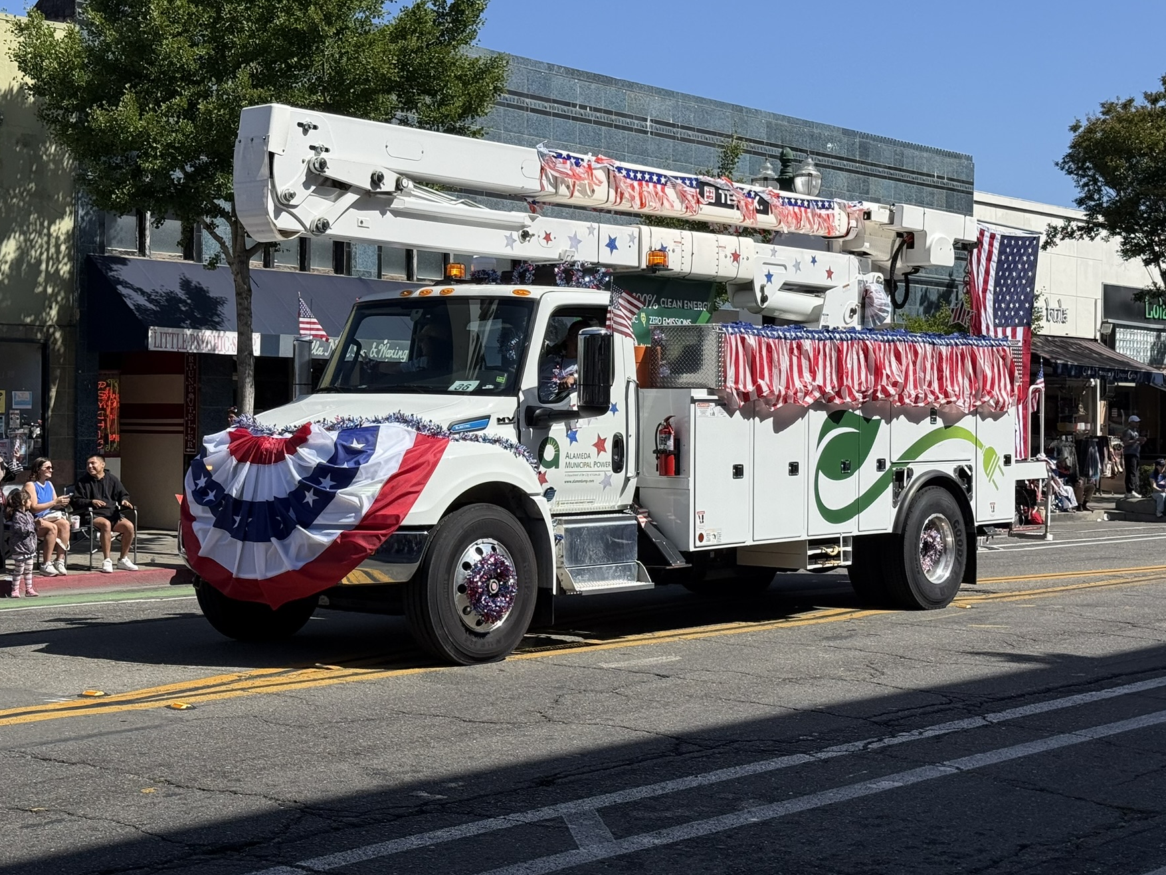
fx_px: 1887
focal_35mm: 56
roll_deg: +0.3
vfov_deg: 26.1
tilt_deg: +0.5
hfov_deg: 34.3
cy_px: 393
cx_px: 514
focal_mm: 6.76
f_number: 1.78
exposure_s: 1/6024
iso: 64
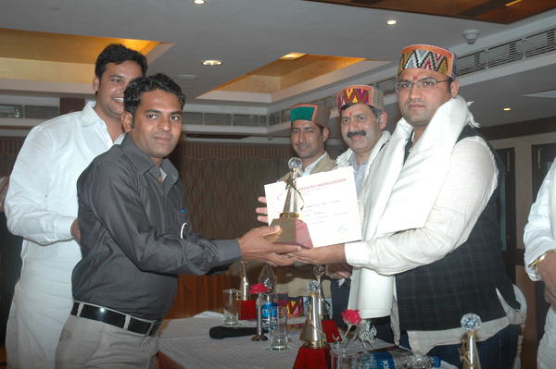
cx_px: 278
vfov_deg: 28.9
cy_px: 184
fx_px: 718
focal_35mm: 46
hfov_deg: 42.4
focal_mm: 31
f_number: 4.5
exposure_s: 1/60
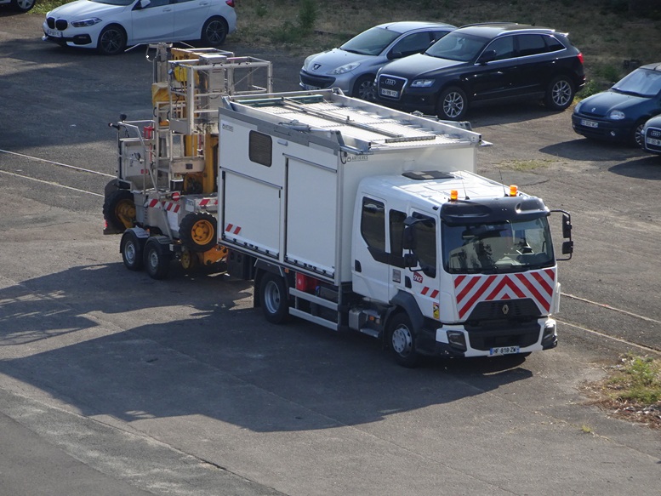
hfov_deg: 6.1
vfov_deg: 4.6
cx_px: 330
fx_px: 6207
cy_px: 248
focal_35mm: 325
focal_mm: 55.52
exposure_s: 1/500
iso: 250
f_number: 6.3
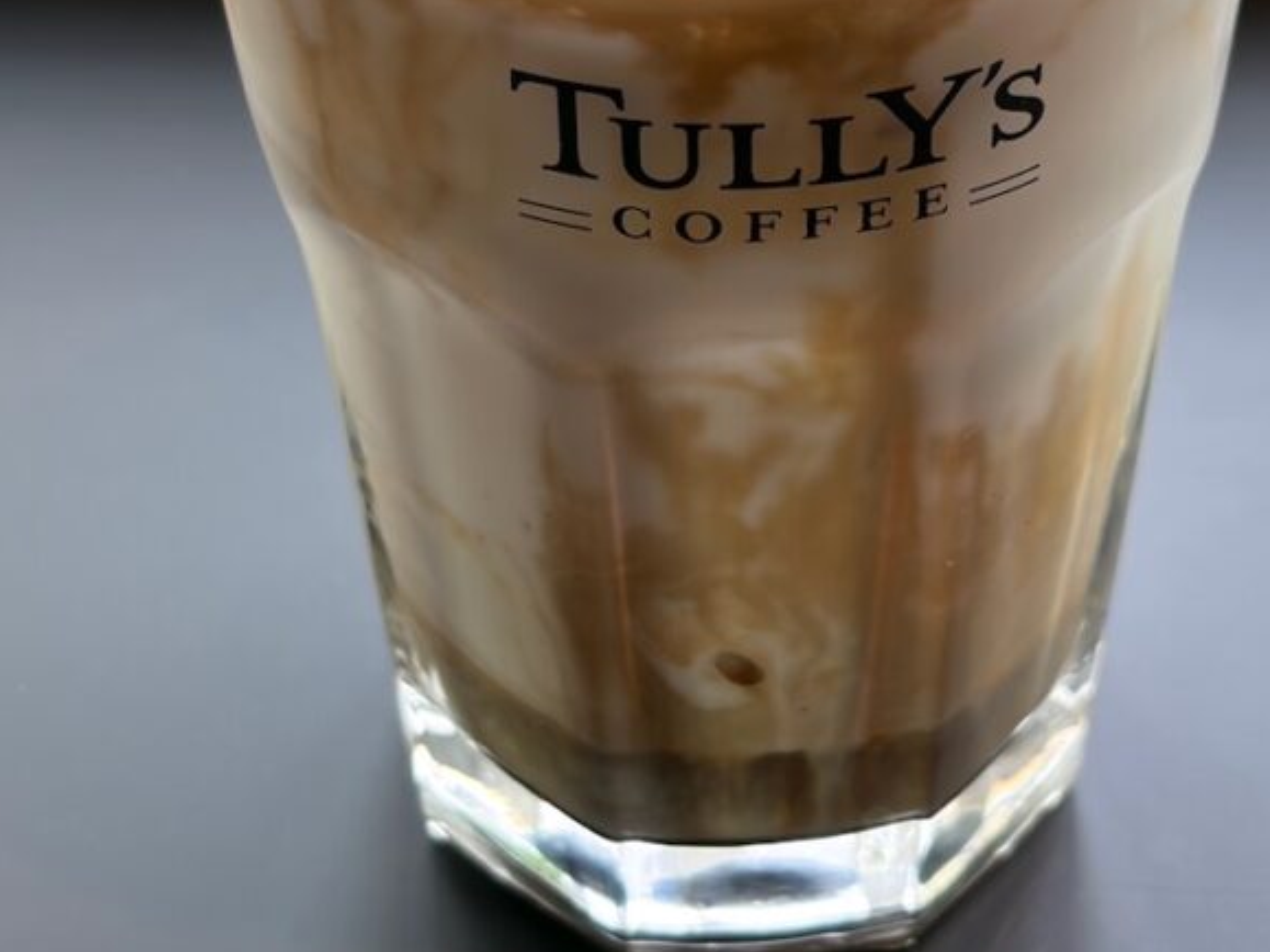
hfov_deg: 21.3
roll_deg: +1.2
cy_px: 132
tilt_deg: -38.2
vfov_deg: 15.9
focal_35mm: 92
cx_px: 768
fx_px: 3375
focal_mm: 5.96
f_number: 1.6
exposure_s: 1/121
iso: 32
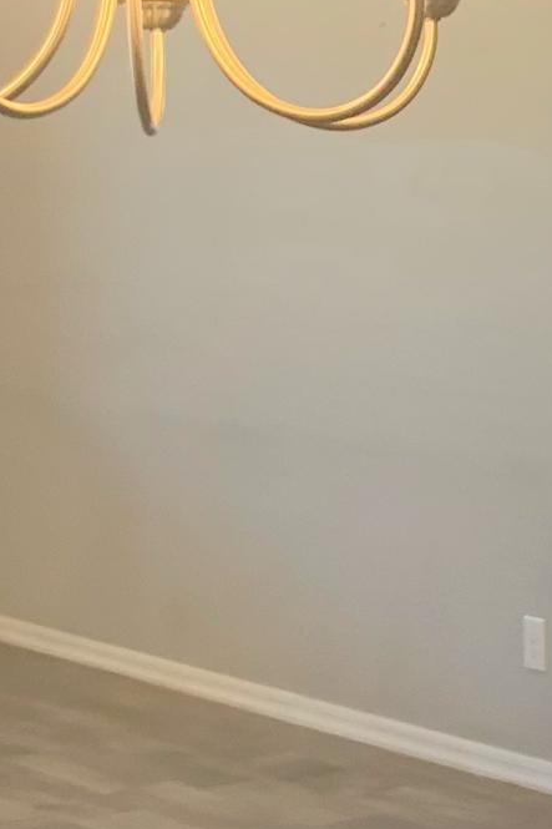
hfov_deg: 10.8
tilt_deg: -4.6
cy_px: 433
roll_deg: -1.2
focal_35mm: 122
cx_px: 812
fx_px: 2807
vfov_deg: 16.8
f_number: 1.8
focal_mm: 4.25
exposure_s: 1/60
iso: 64
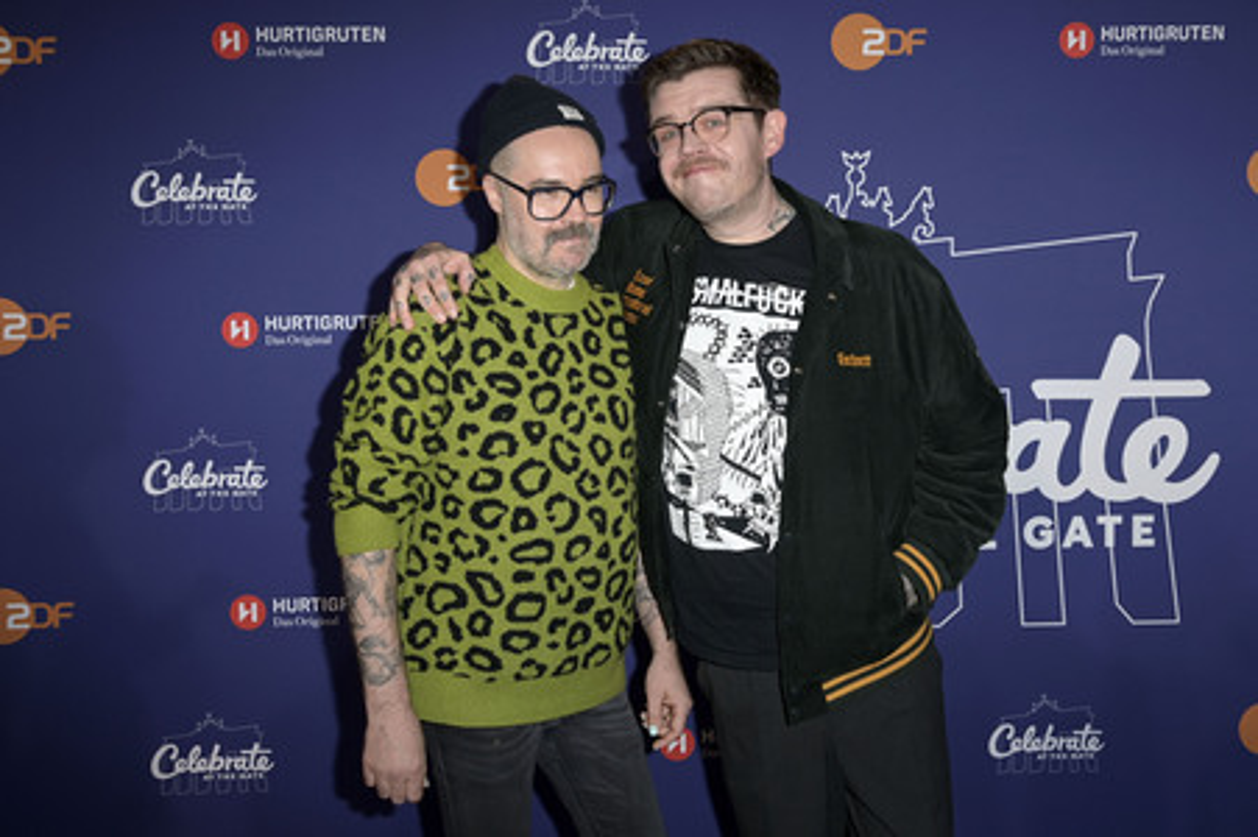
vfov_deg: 36.8
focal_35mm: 36
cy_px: 418
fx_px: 1257
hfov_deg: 53.2
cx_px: 629
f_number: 5.6
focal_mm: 36
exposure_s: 1/200
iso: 500
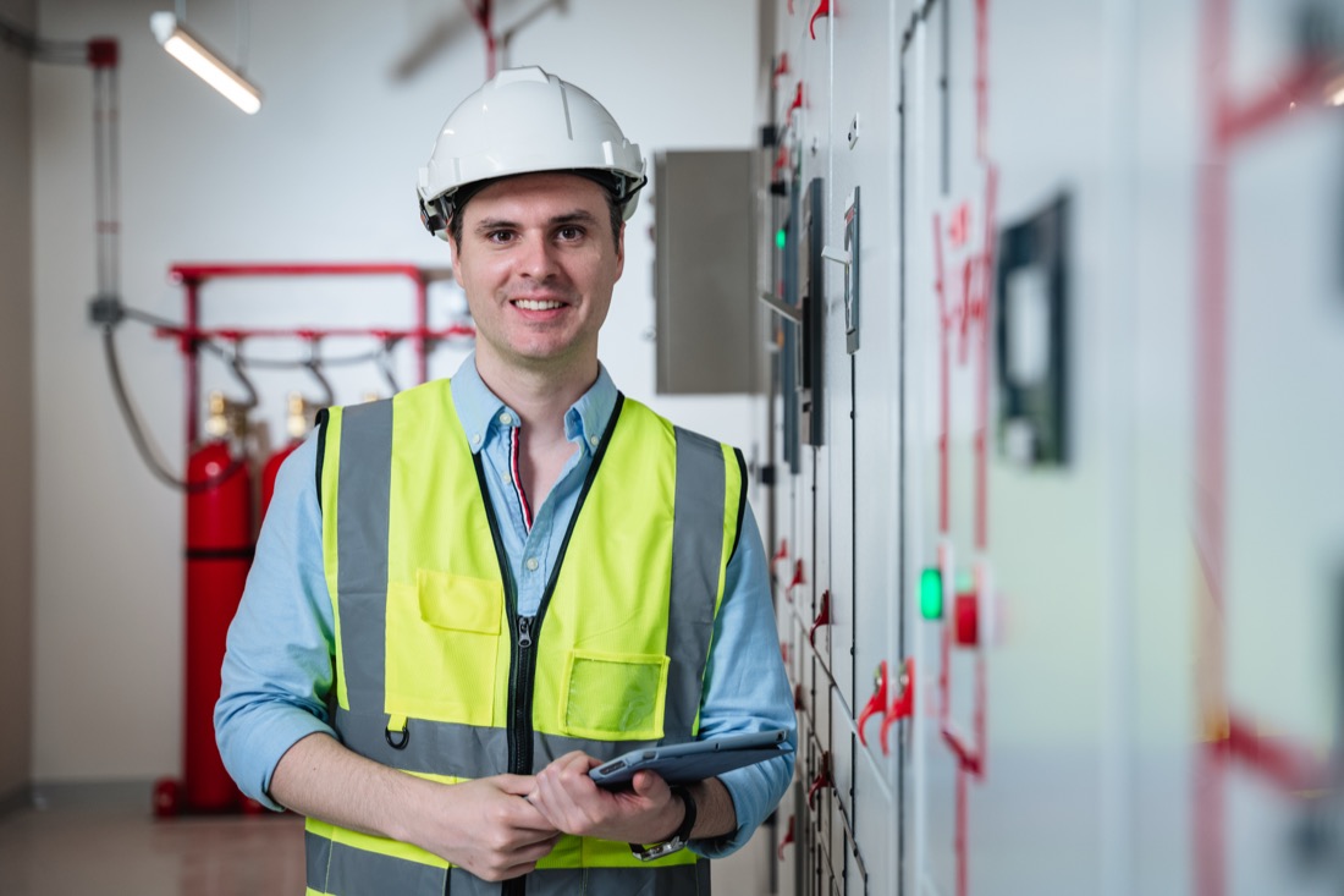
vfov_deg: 24.9
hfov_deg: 36.7
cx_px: 672
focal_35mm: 54
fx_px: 2027
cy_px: 448
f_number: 3.2
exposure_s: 1/160
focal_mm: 54.3
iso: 320
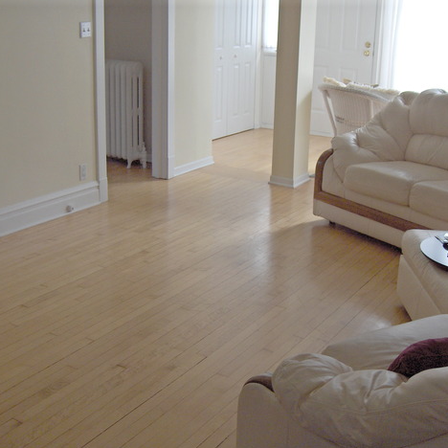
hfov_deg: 36.0
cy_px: 229
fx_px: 688
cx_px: 251
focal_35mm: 47
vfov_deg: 36.1
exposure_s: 1/157
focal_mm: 8
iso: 200
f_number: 2.8
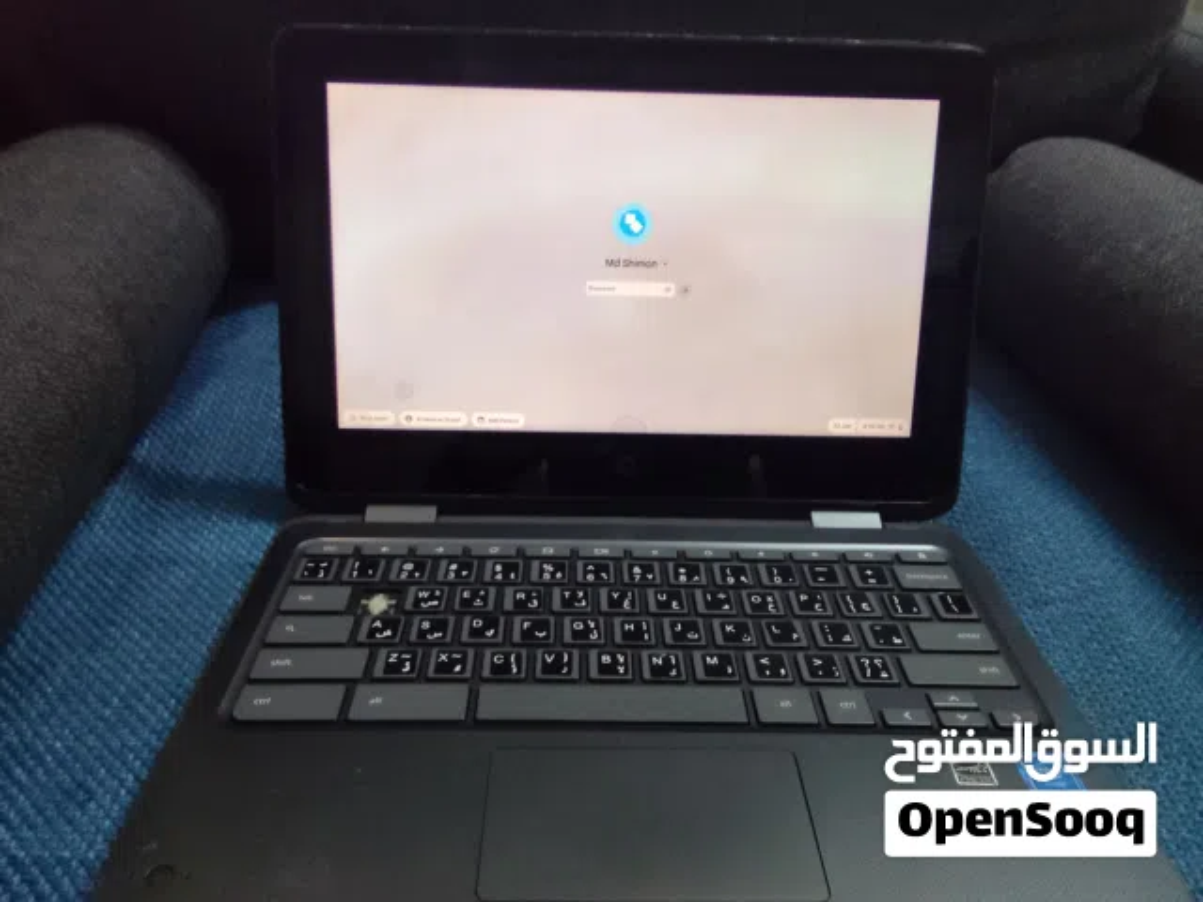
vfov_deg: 53.1
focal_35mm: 26
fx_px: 904
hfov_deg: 67.3
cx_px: 602
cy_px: 451
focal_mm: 2.78
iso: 200
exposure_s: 1/40
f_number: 2
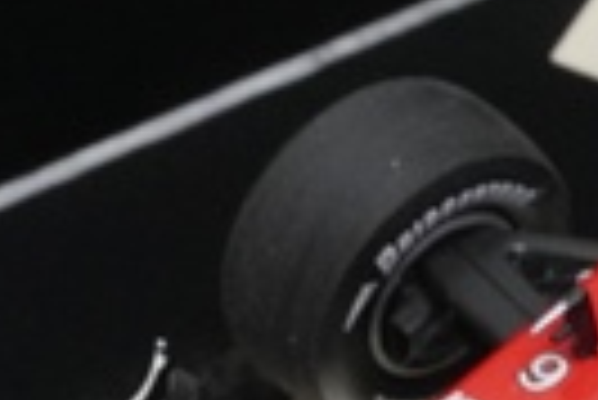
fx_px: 4806
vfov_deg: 4.8
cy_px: 213
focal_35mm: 289
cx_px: 1111
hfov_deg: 6.9
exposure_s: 1/30
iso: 3200
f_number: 16
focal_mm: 40
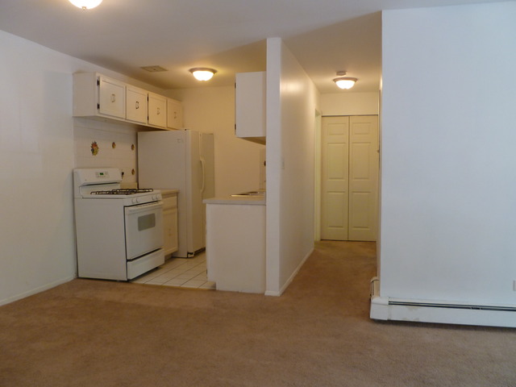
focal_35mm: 28
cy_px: 194
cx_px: 258
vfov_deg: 49.7
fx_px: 417
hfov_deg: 63.4
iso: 200
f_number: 3.3
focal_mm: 5
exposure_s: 1/30
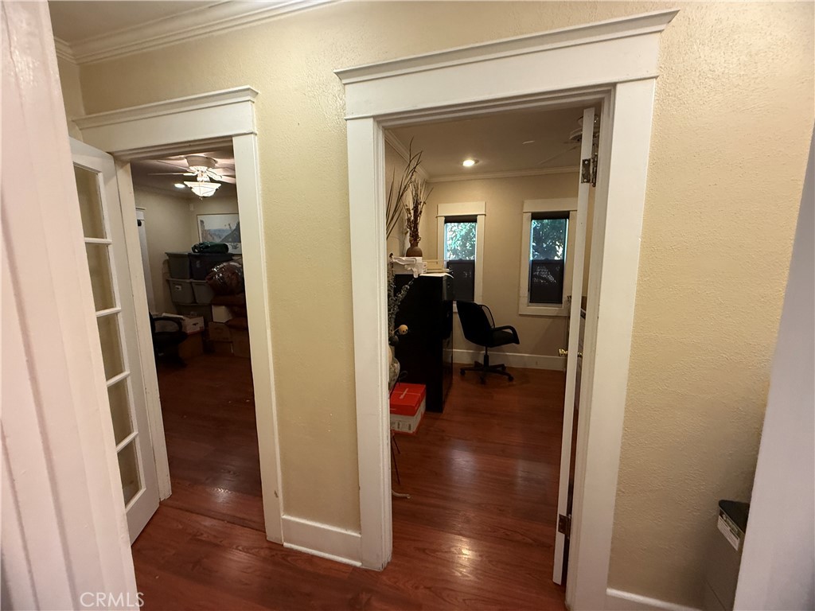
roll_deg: +0.3
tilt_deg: -6.8
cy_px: 306
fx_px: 330
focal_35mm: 14
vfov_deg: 85.7
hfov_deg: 102.1
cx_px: 408
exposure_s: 1/60
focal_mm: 2.22
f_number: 2.2
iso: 320
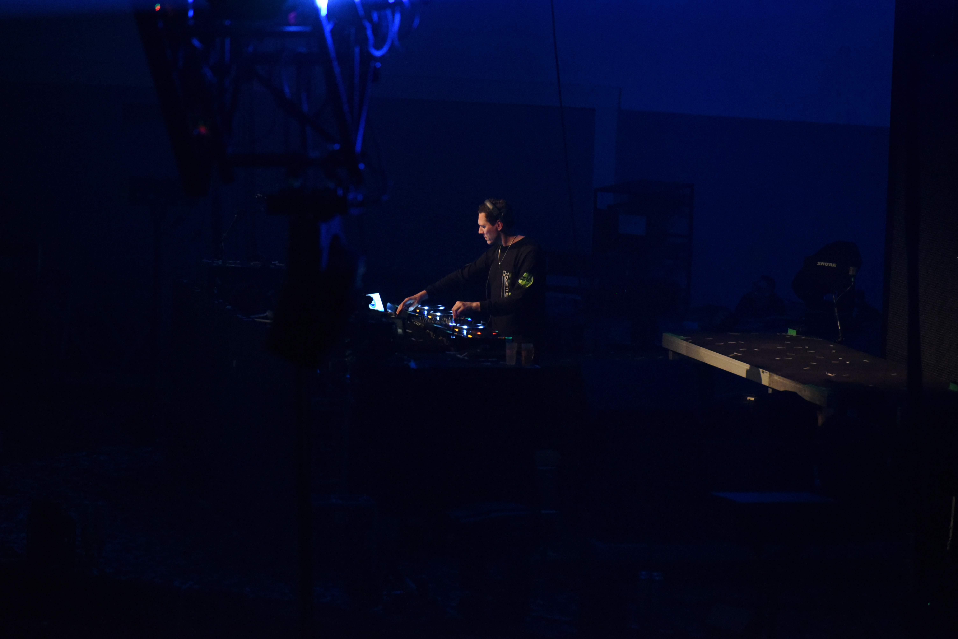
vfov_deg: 6.9
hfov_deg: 10.3
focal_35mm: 200
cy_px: 320
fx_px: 5324
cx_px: 479
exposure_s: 1/90
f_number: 4
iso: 8000
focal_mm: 200
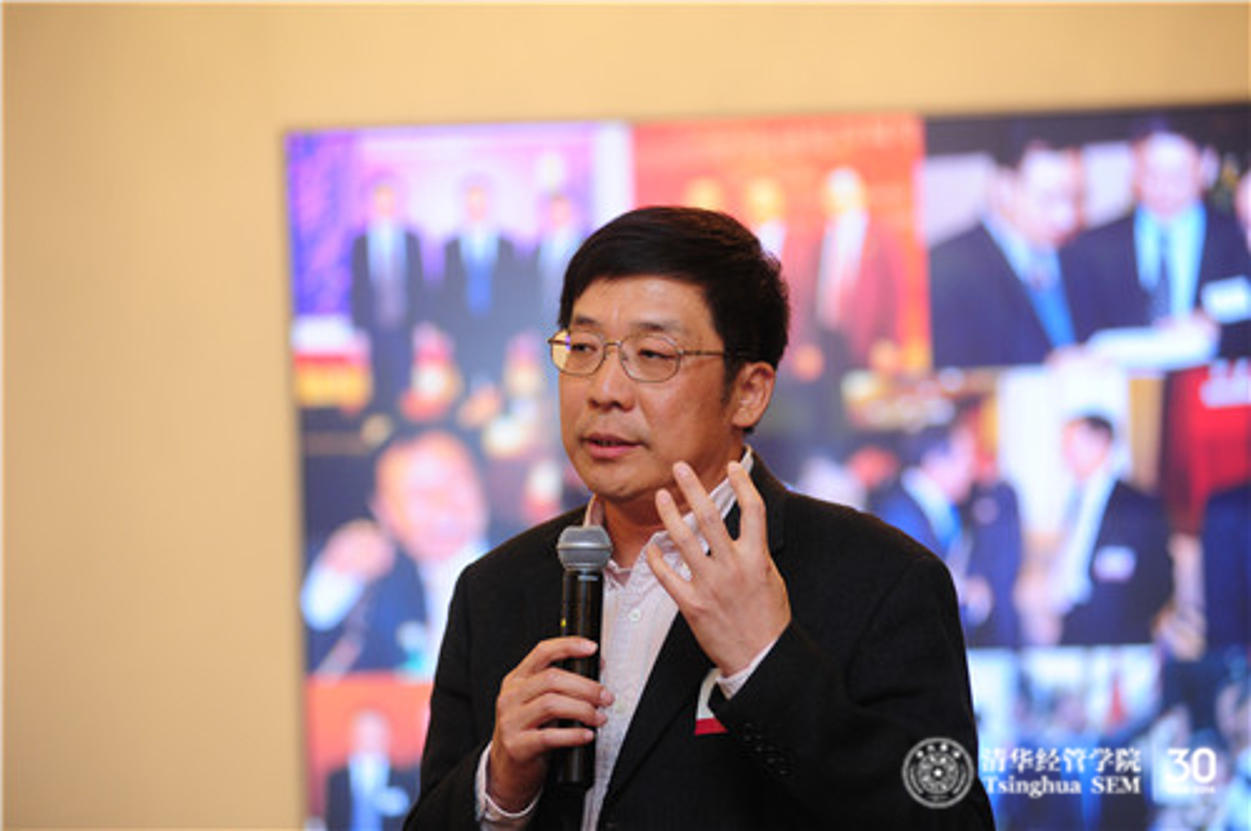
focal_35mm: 125
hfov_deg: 16.4
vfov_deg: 10.9
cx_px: 626
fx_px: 4338
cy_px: 416
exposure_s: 1/100
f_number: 2.8
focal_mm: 125
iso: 1250
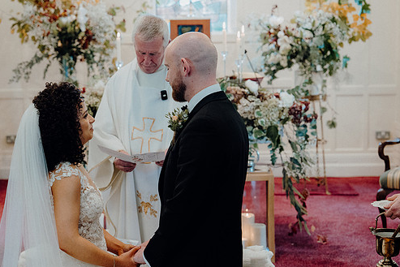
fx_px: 745
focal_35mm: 67
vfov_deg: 20.3
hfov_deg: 30.0
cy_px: 137
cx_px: 175
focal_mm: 57
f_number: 3.5
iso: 2000
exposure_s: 1/160
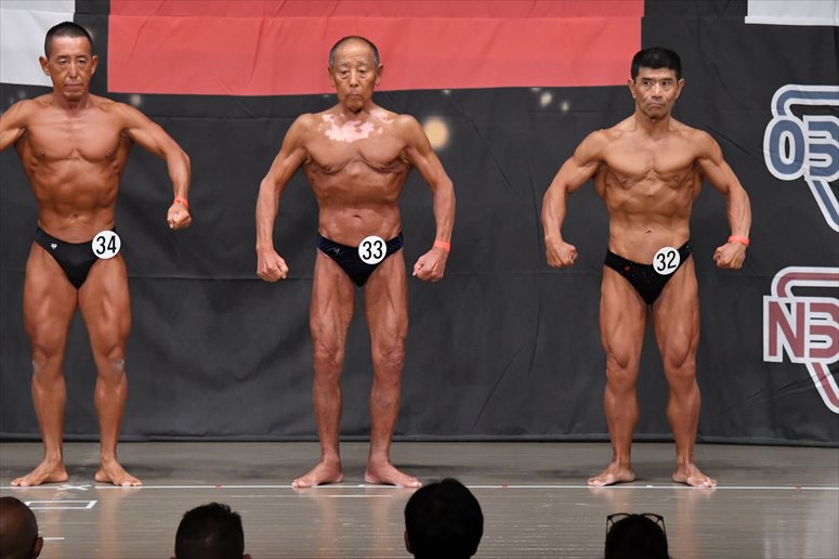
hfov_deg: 9.2
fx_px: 5241
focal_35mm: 225
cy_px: 280
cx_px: 420
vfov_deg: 6.1
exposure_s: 1/400
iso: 5000
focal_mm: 150
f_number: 5.6
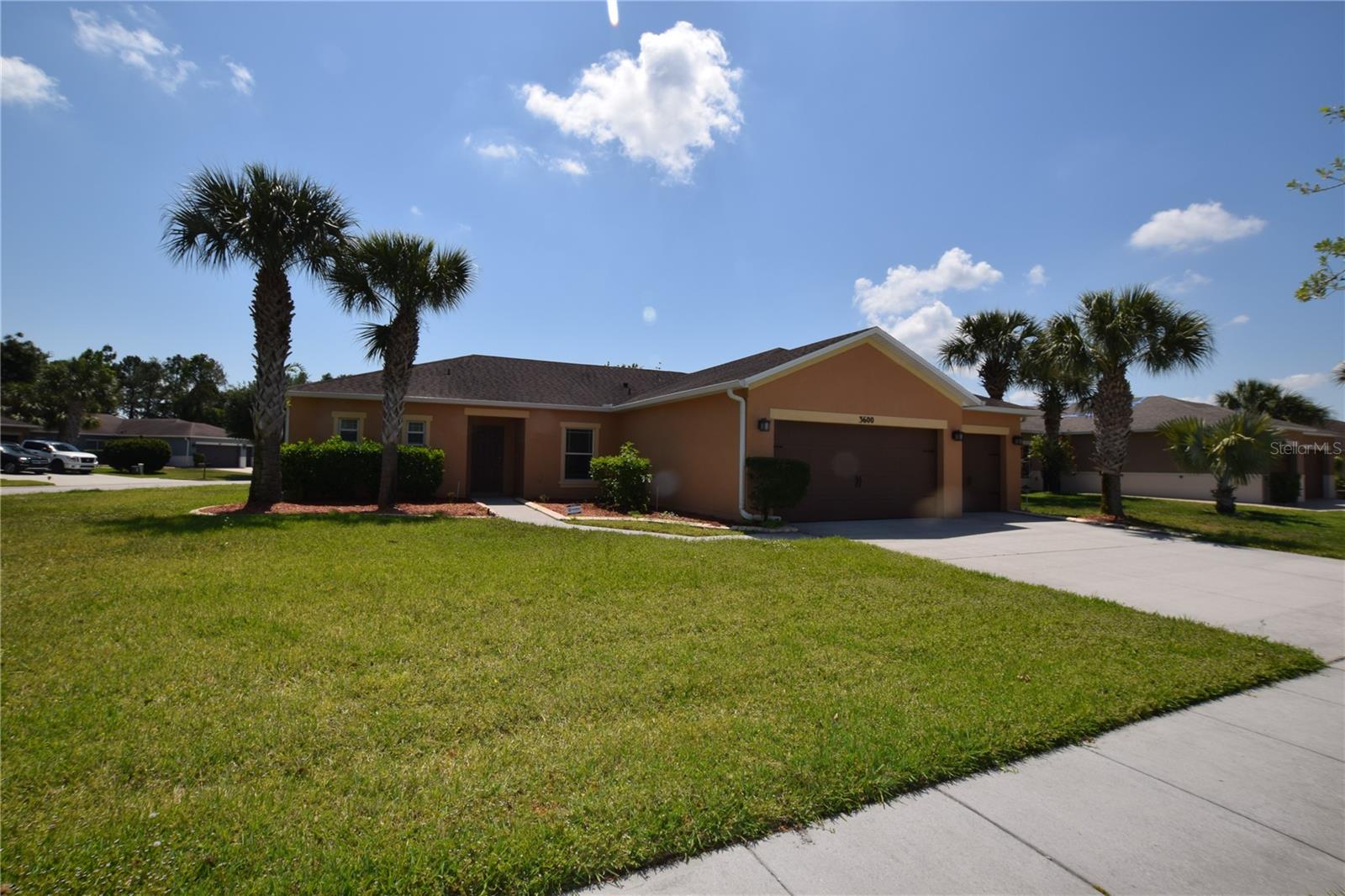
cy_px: 448
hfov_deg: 100.4
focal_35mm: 15
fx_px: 560
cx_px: 672
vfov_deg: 77.3
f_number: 13
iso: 100
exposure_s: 1/200
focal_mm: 10
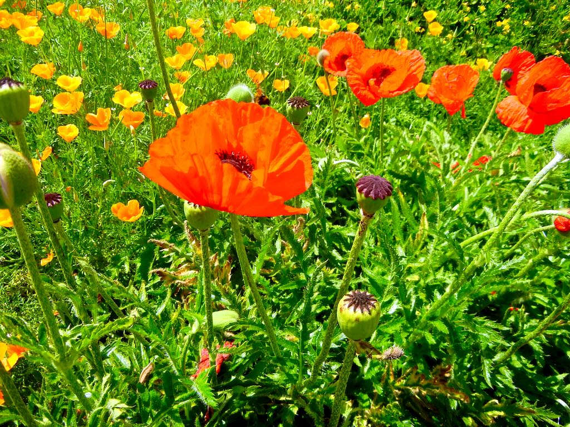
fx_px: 494
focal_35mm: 30
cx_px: 285
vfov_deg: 46.8
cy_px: 214
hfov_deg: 60.0
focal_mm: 5.4
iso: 160
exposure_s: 1/390
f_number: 7
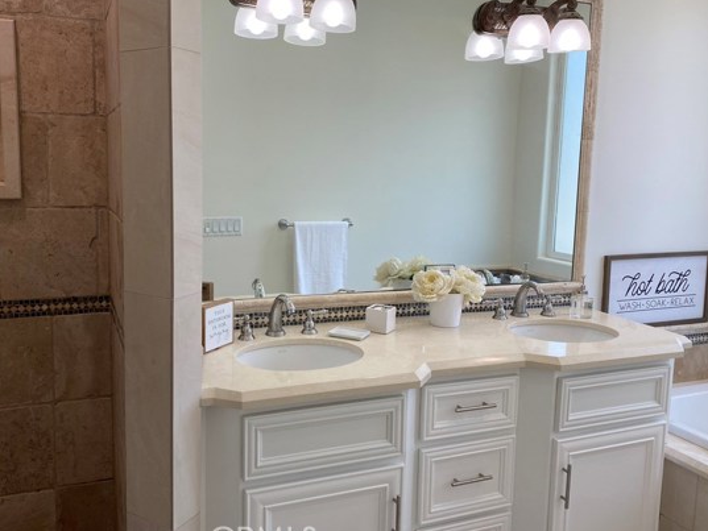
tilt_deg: -6.5
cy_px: 241
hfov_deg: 58.1
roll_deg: -0.1
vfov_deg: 45.4
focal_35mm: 31
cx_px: 306
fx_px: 634
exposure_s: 1/229
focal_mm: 4.25
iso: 32
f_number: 1.8
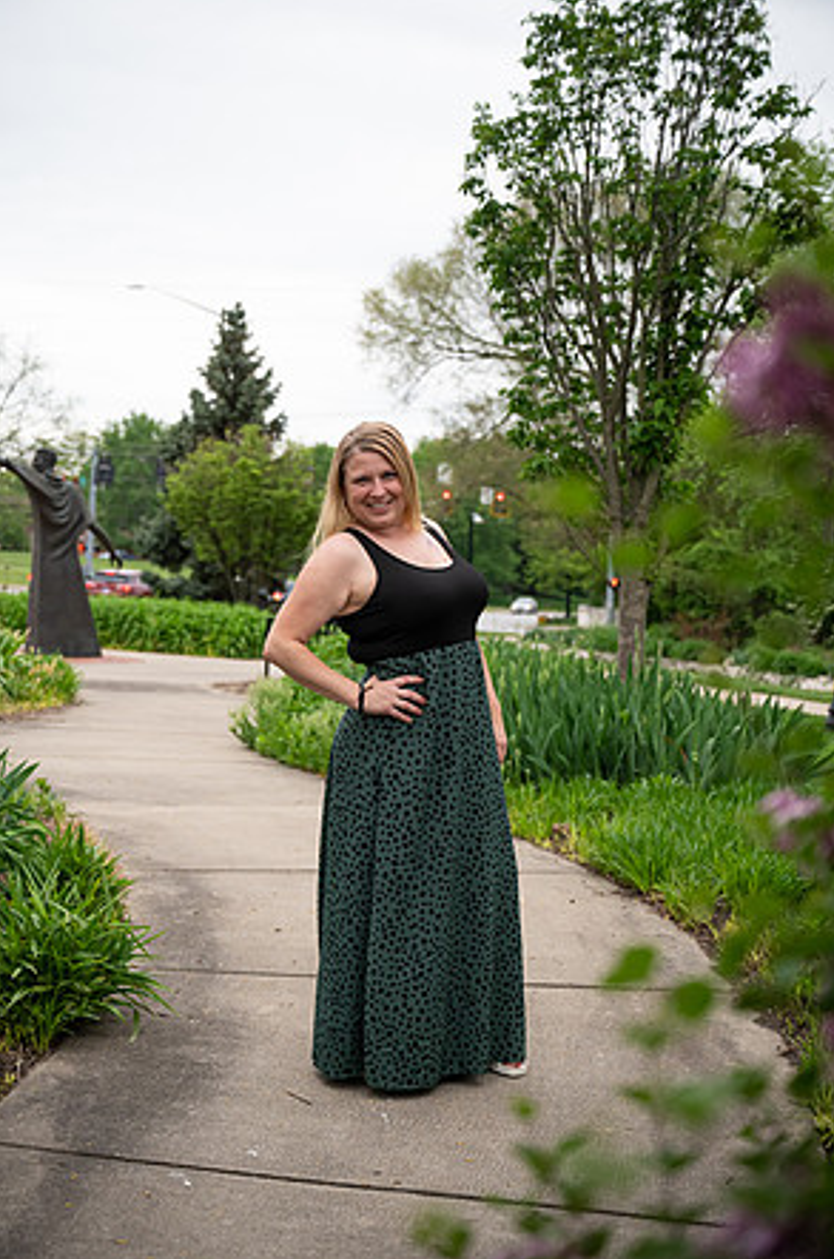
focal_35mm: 54
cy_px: 621
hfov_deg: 25.0
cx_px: 423
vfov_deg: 36.9
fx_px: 1884
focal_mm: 53
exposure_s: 1/2000
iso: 1000
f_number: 4
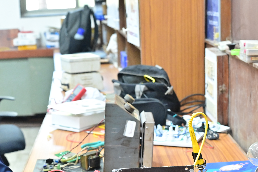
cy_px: 128
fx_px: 588
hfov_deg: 24.5
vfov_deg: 16.6
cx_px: 68
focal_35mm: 82
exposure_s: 1/125
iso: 4000
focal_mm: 38
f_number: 4
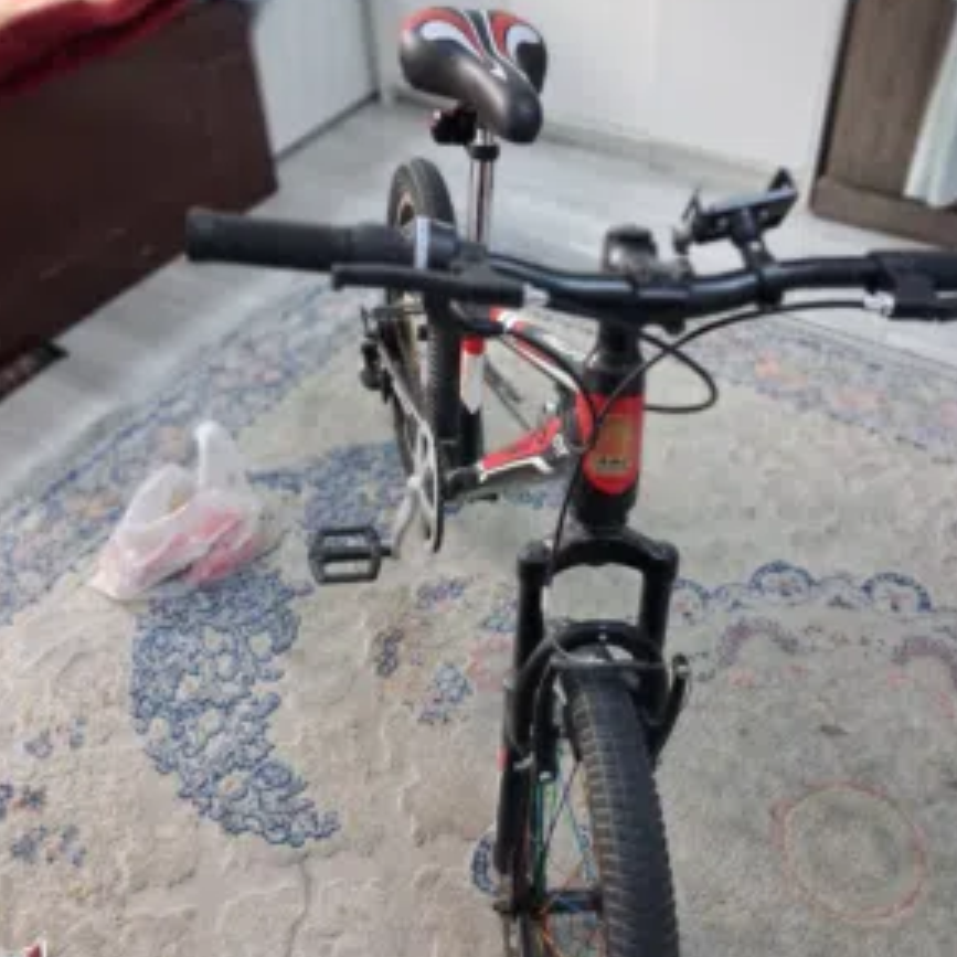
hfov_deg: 49.7
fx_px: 1032
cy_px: 480
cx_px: 483
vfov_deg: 49.7
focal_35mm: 33
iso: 320
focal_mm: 4
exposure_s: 1/50
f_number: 1.8
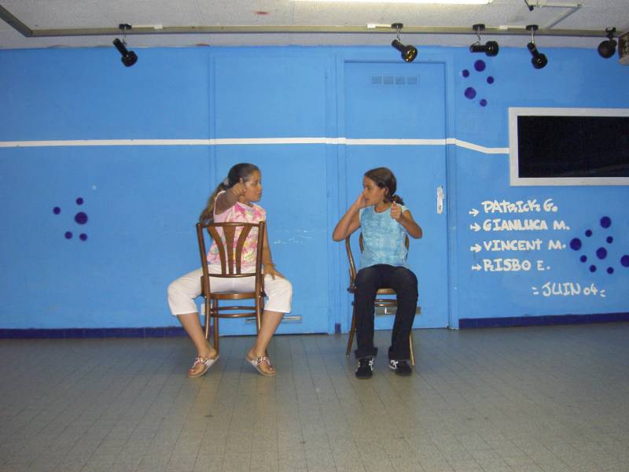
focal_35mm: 39
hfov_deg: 47.9
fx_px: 709
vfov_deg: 36.8
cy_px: 236
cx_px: 314
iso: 100
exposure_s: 1/60
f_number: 2.8
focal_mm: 8
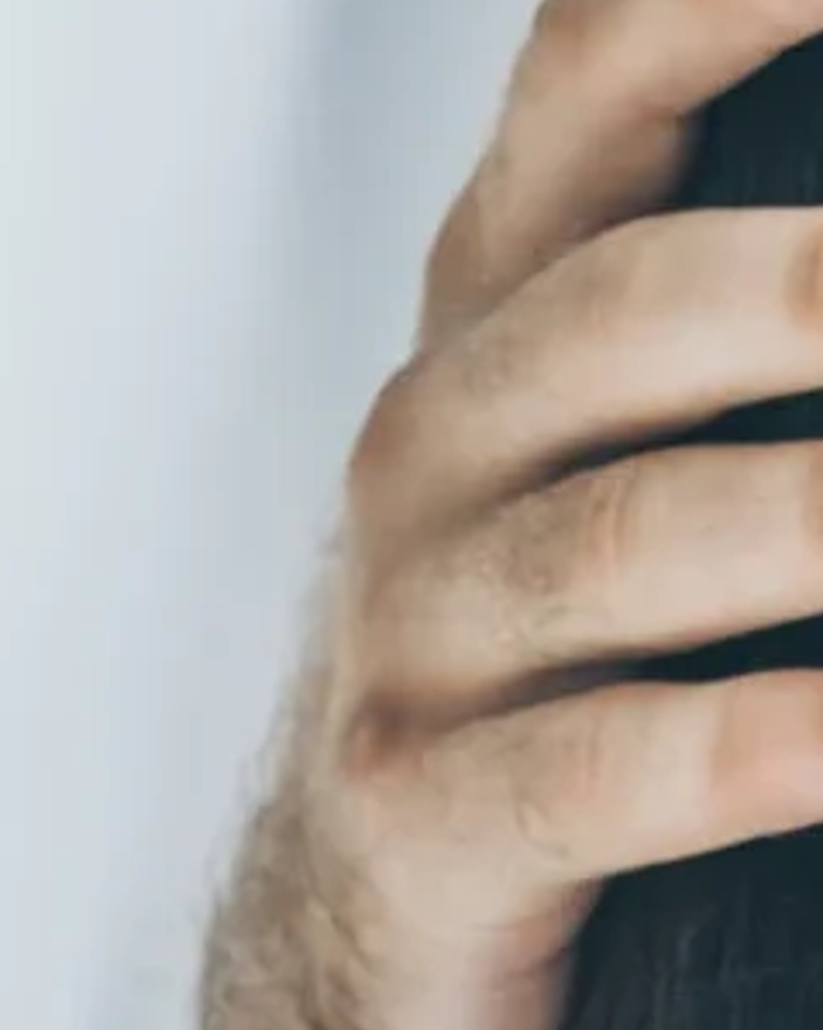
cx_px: 2278
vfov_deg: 1.8
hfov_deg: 1.4
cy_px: 1485
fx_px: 33082
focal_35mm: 1086
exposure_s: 1/200
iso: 320
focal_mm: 135
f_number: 5
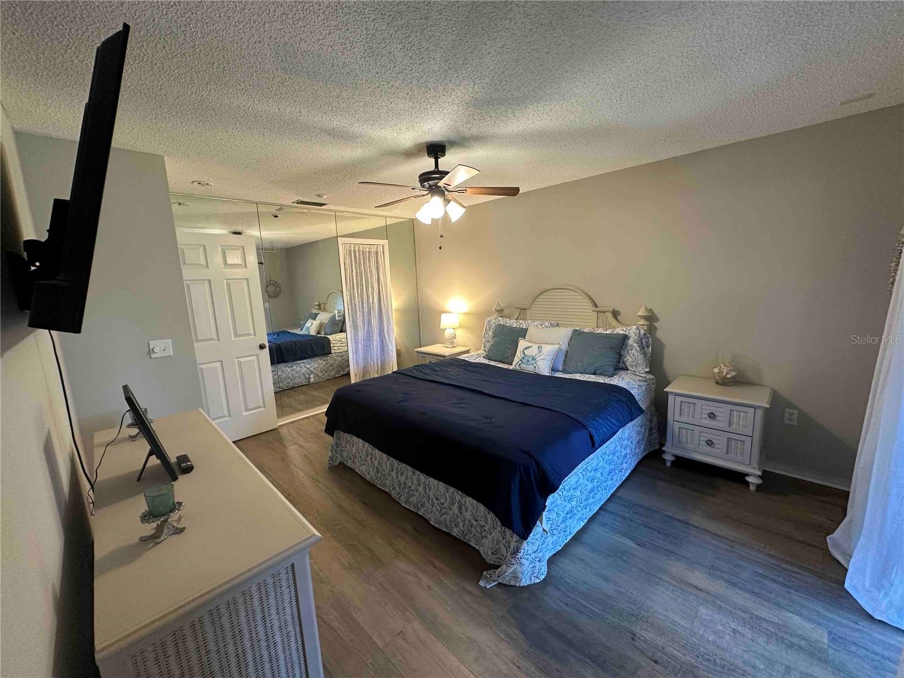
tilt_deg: -9.5
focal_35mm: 14
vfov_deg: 85.7
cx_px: 452
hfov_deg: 102.1
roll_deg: +2.5
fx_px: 366
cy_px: 339
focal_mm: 2.22
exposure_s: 1/60
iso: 250
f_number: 2.2
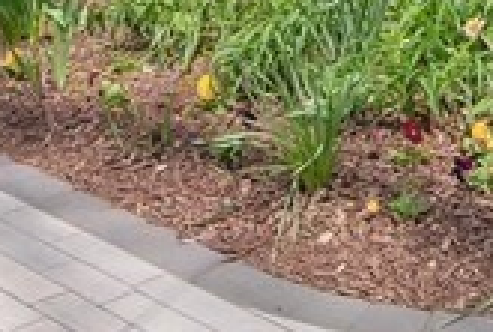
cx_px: 397
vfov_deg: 12.4
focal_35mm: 99
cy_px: -317
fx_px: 1359
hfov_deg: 20.3
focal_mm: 16
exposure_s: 1/400
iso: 200
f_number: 10
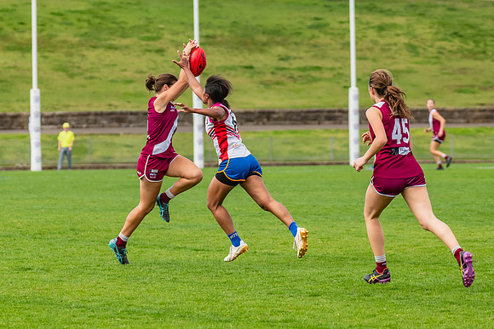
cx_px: 148
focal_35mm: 266
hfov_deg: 7.7
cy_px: 148
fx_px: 3647
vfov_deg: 5.2
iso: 800
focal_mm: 170
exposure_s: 1/1600
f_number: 5
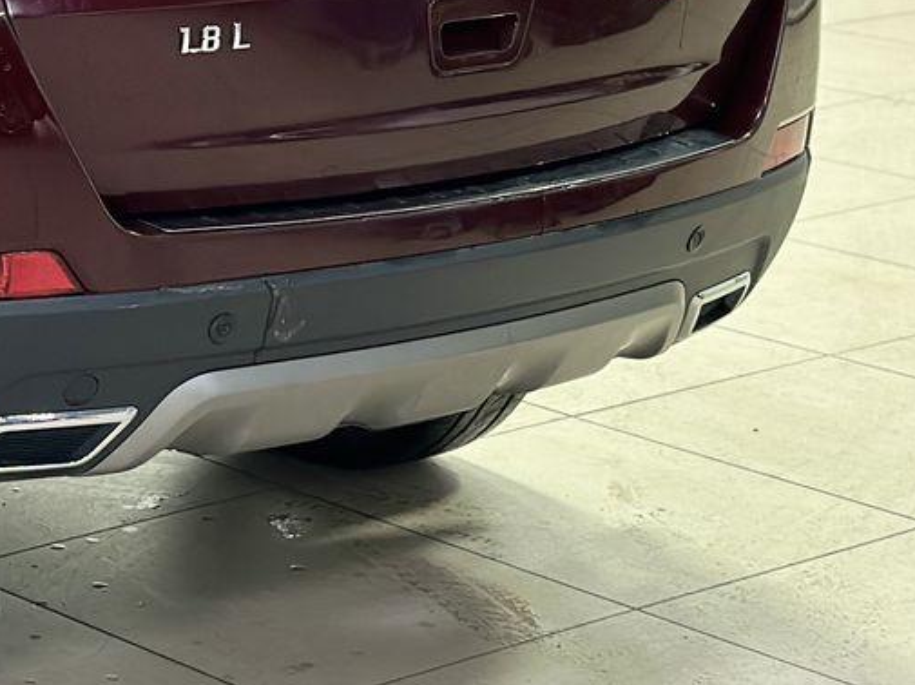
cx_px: -310
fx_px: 3619
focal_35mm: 137
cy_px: -105
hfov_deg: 13.8
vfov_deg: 10.7
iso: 160
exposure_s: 1/50
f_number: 1.78
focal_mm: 6.86
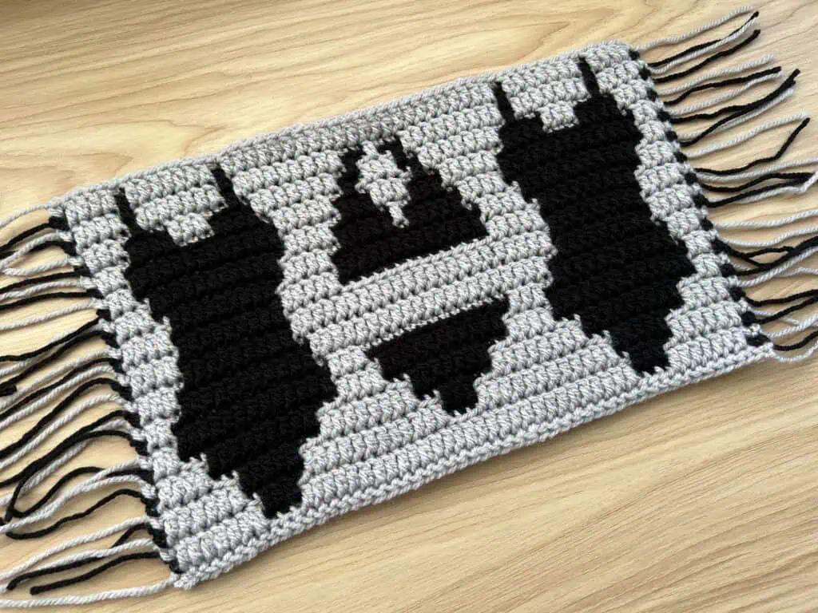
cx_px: 409
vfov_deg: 53.1
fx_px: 614
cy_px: 306
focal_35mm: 26
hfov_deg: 67.3
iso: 40
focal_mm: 5.7
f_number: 1.5
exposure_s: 1/268
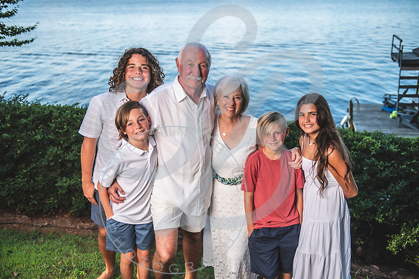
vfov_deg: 34.4
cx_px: 207
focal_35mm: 39
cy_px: 139
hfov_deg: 49.8
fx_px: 451
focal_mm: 38
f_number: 2.8
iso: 100
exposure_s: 1/640
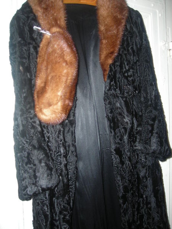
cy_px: 114
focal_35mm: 38
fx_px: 252
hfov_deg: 37.7
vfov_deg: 49.0
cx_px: 86
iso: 105
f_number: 3.2
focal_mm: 6.3
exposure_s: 1/60.1
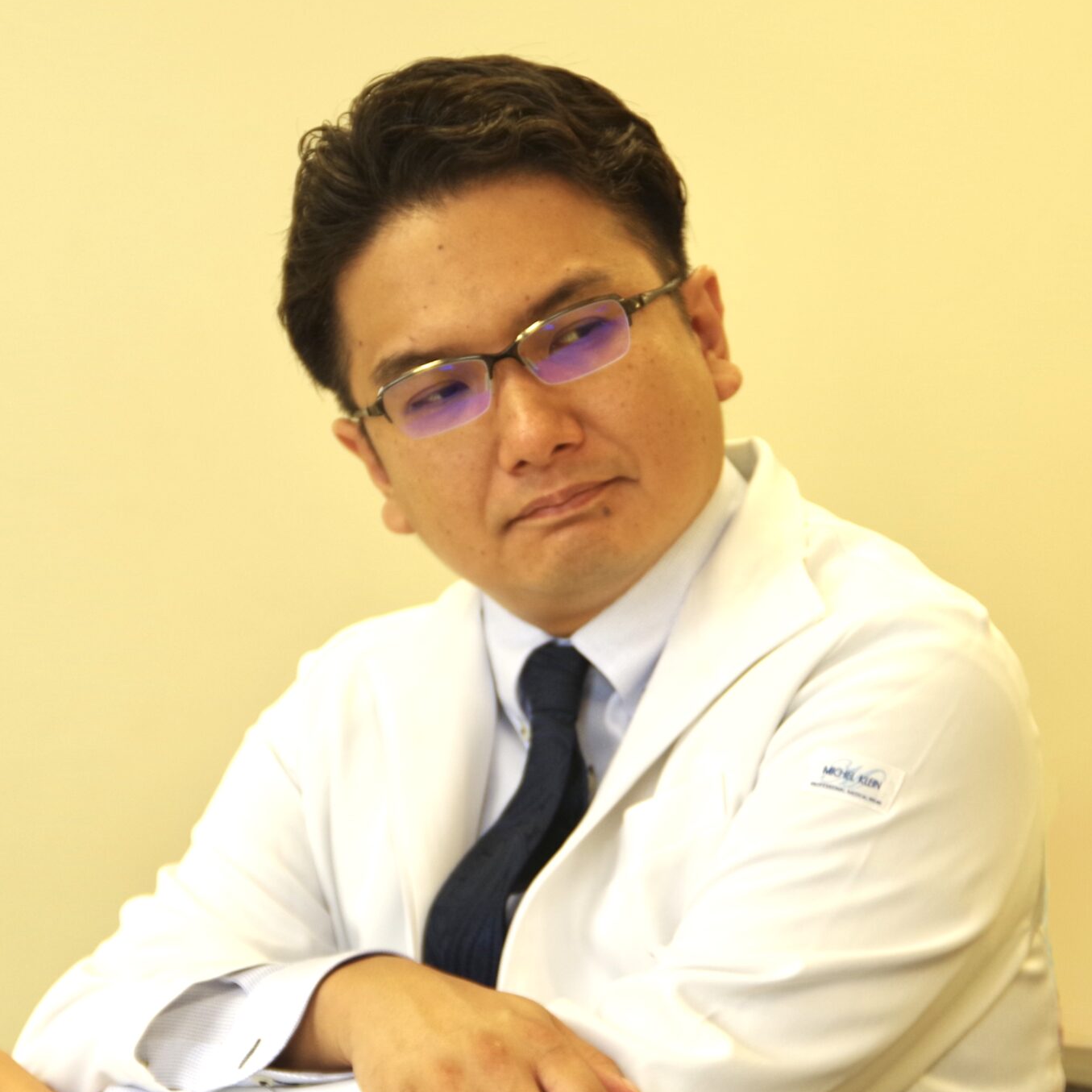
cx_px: 490
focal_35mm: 122
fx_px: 4354
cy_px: 536
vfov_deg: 14.3
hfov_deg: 14.3
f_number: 2.8
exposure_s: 1/200
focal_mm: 50
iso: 400
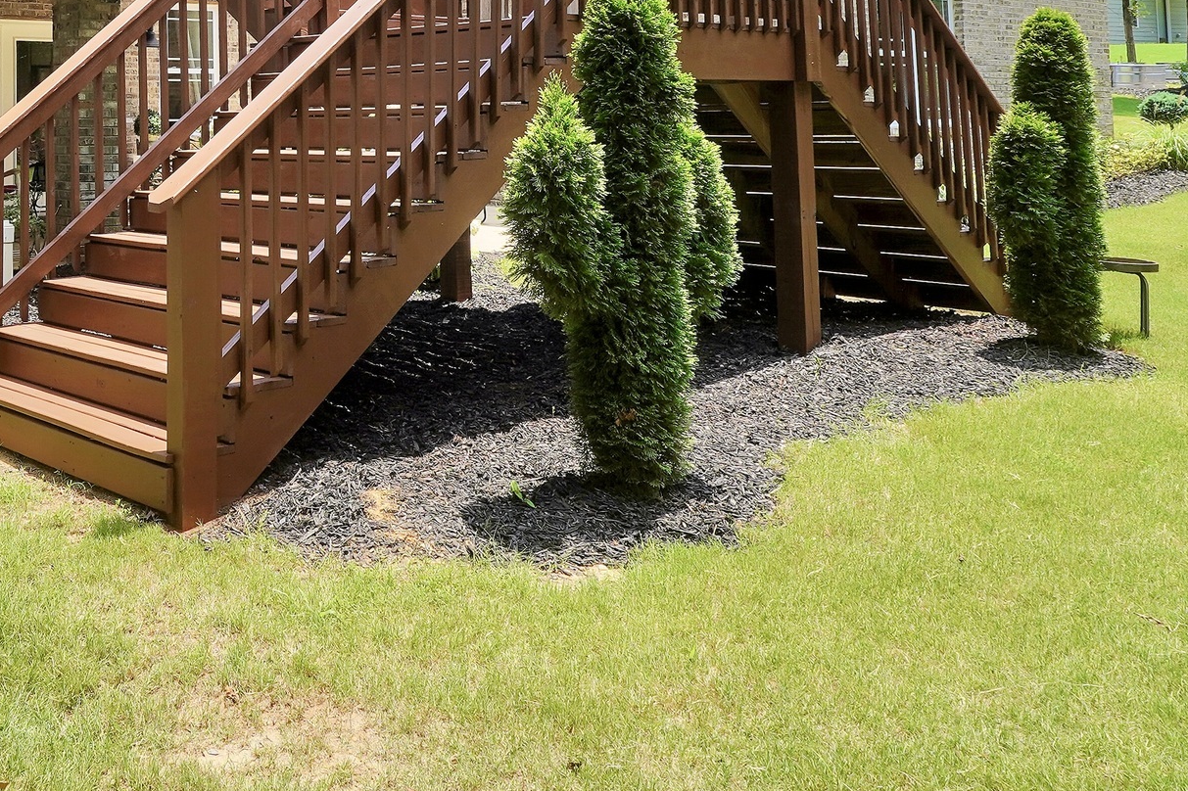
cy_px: 26
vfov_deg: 32.6
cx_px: 124
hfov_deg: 46.0
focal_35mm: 38
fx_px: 1254
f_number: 8
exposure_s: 1/125
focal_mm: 10
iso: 100
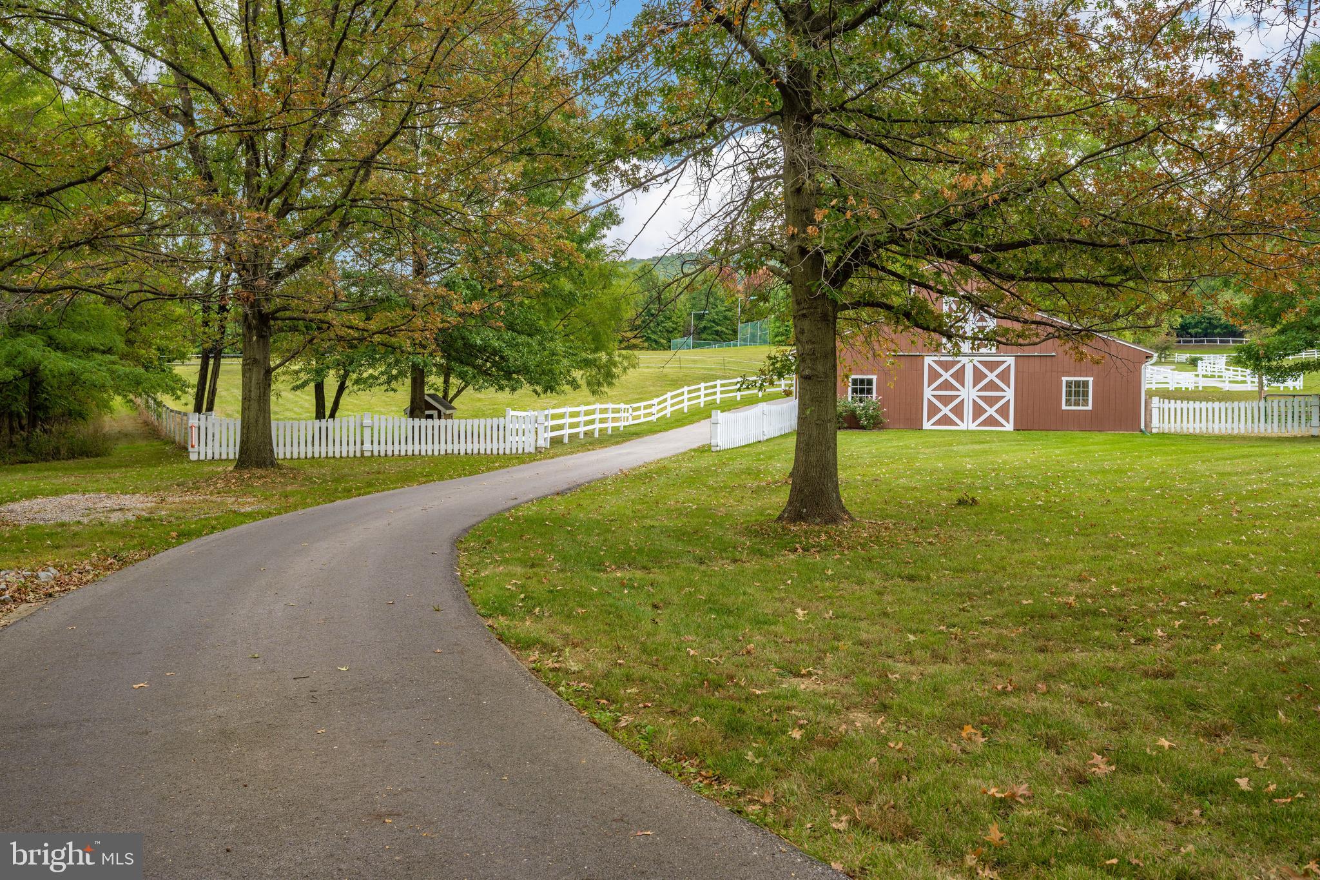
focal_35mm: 30
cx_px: 660
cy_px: 440
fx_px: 1100
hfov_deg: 61.9
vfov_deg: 43.6
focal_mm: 30
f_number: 8
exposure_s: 1/25
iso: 64
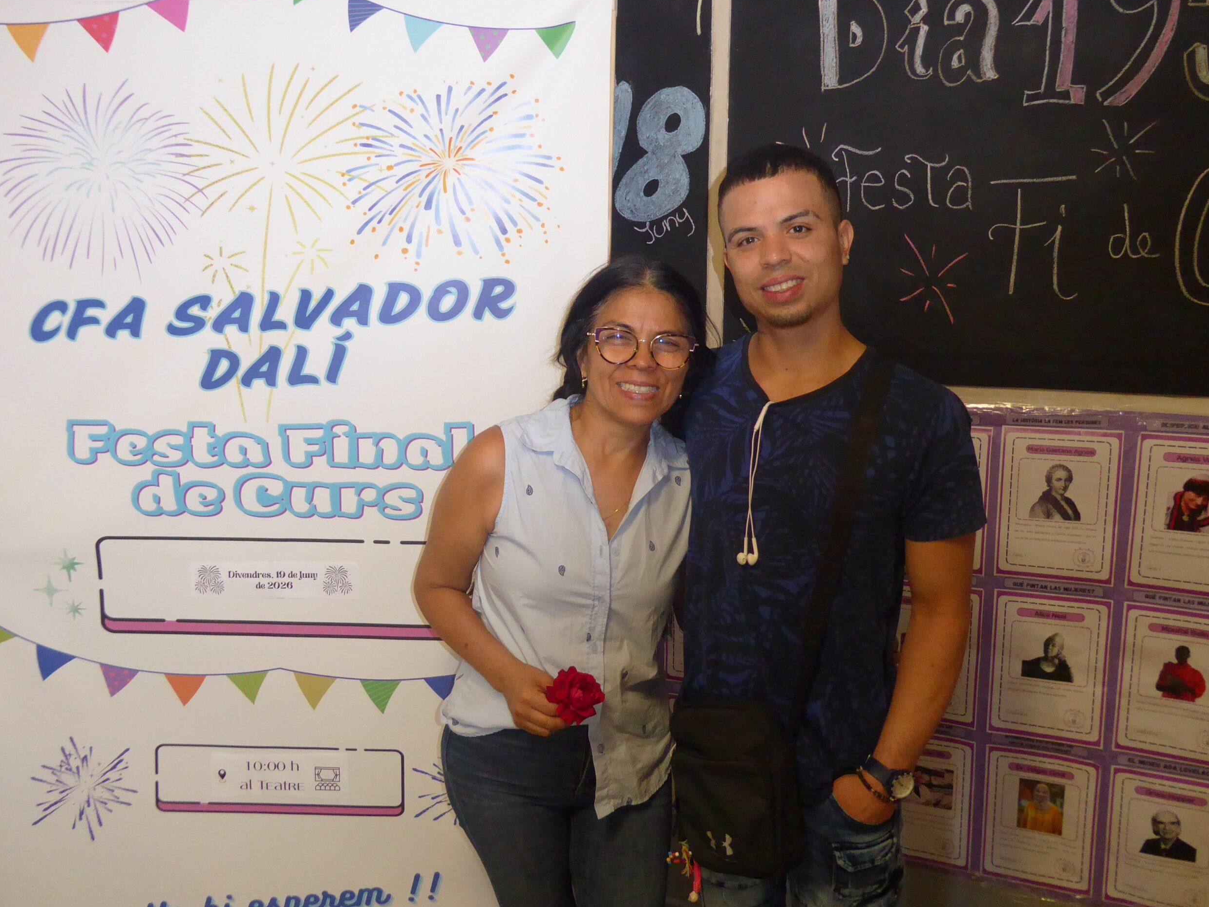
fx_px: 1048
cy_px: 447
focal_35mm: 30
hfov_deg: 60.0
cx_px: 594
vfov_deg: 46.8
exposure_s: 1/60
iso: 500
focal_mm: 5
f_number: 3.5
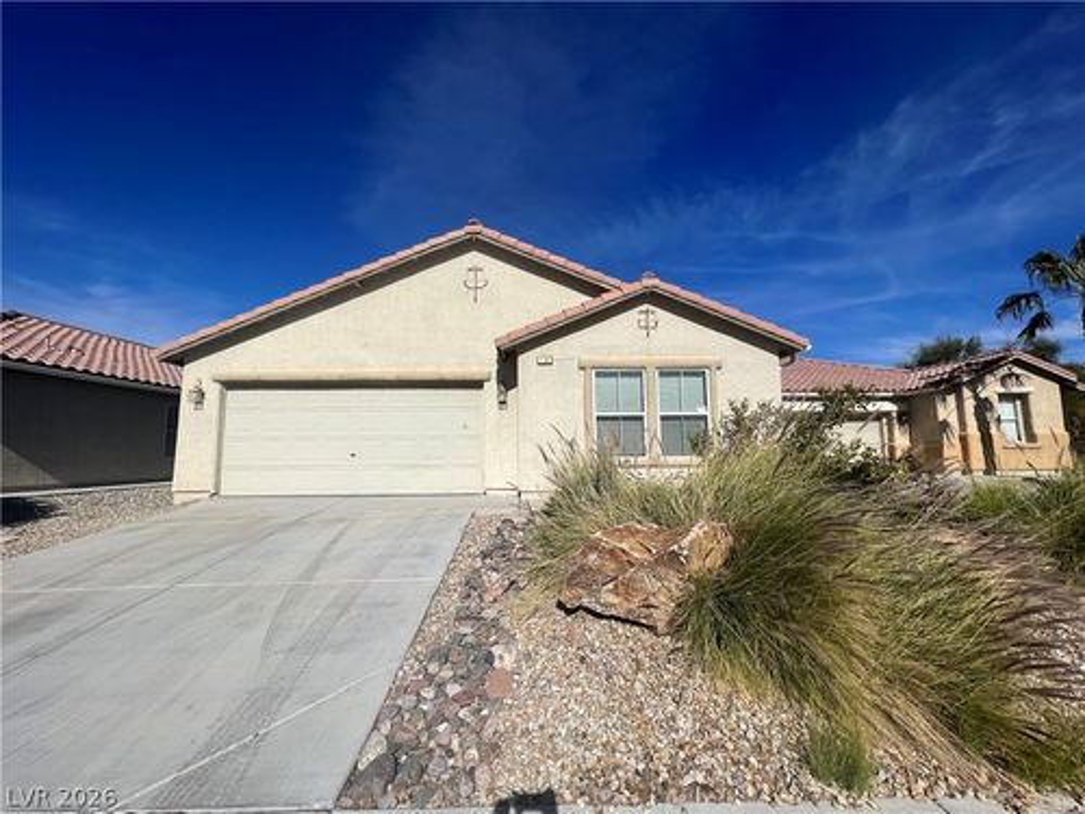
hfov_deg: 106.2
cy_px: 407
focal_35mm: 13
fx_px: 407
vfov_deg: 89.9
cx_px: 542
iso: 40
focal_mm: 1.57
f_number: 1.8
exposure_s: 1/6494
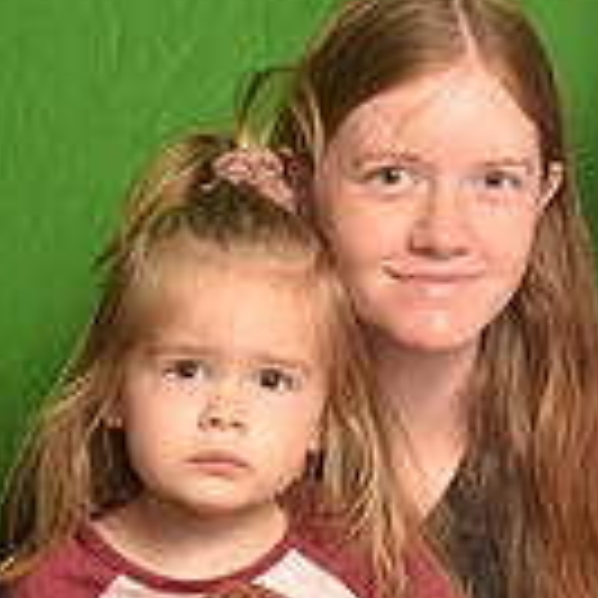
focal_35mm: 172
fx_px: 3359
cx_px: 818
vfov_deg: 10.2
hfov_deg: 9.9
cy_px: 180
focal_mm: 31
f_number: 6.3
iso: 200
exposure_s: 1/60
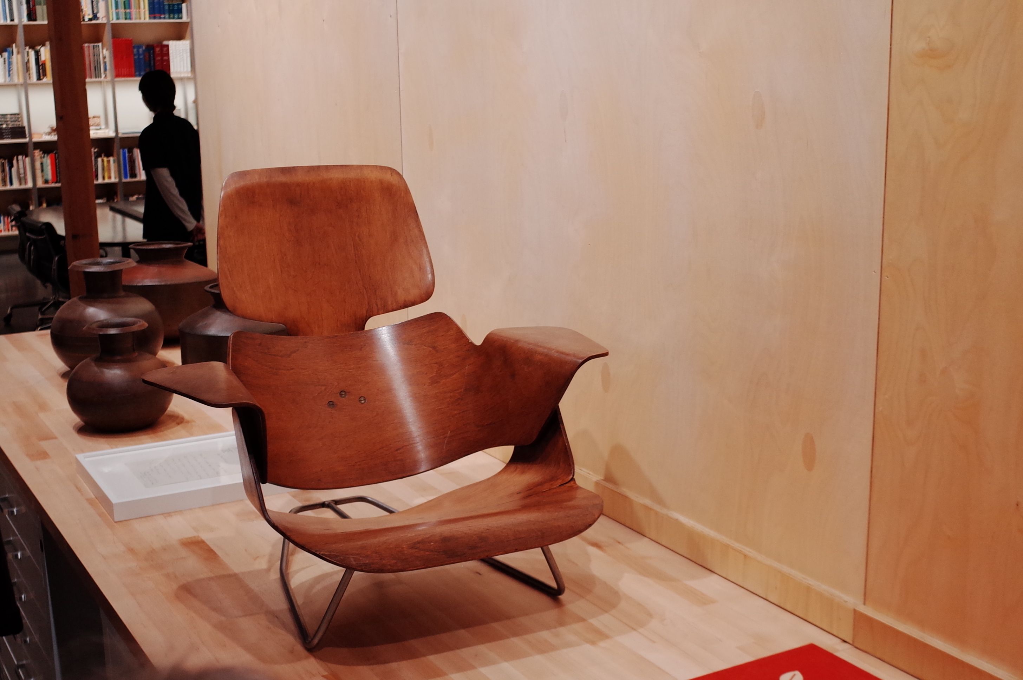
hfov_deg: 41.9
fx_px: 1334
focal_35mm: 47
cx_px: 512
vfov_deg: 28.6
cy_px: 340
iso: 400
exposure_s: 1/90
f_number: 2.8
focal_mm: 18.3
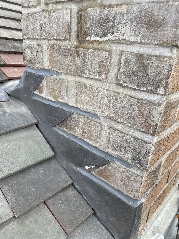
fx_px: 179
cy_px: 120
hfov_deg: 53.1
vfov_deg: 67.3
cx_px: 90
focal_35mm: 26
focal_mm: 4.2
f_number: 1.6
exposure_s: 1/374
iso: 32
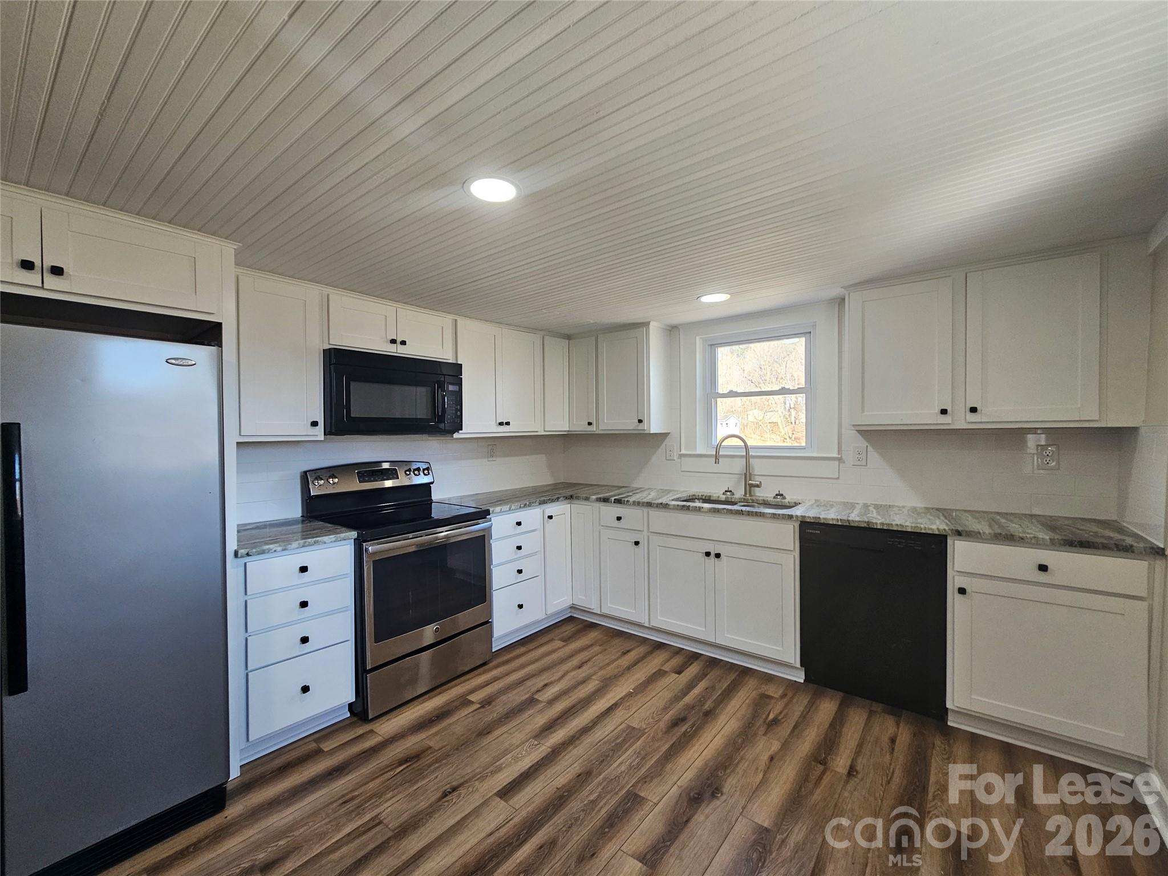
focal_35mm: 13
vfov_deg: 89.9
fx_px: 439
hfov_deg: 106.2
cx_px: 584
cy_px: 438
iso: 100
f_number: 2.2
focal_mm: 2.2
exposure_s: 1/60
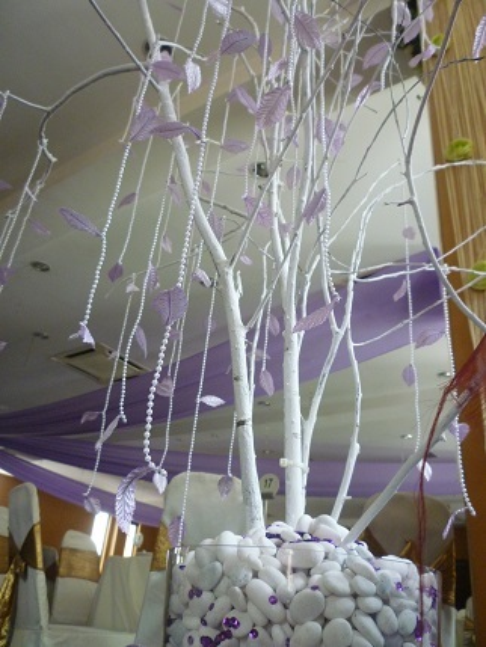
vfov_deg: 61.6
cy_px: 324
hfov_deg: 48.2
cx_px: 243
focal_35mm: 29
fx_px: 543
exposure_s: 1/60
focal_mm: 5.2
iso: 400
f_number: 3.3
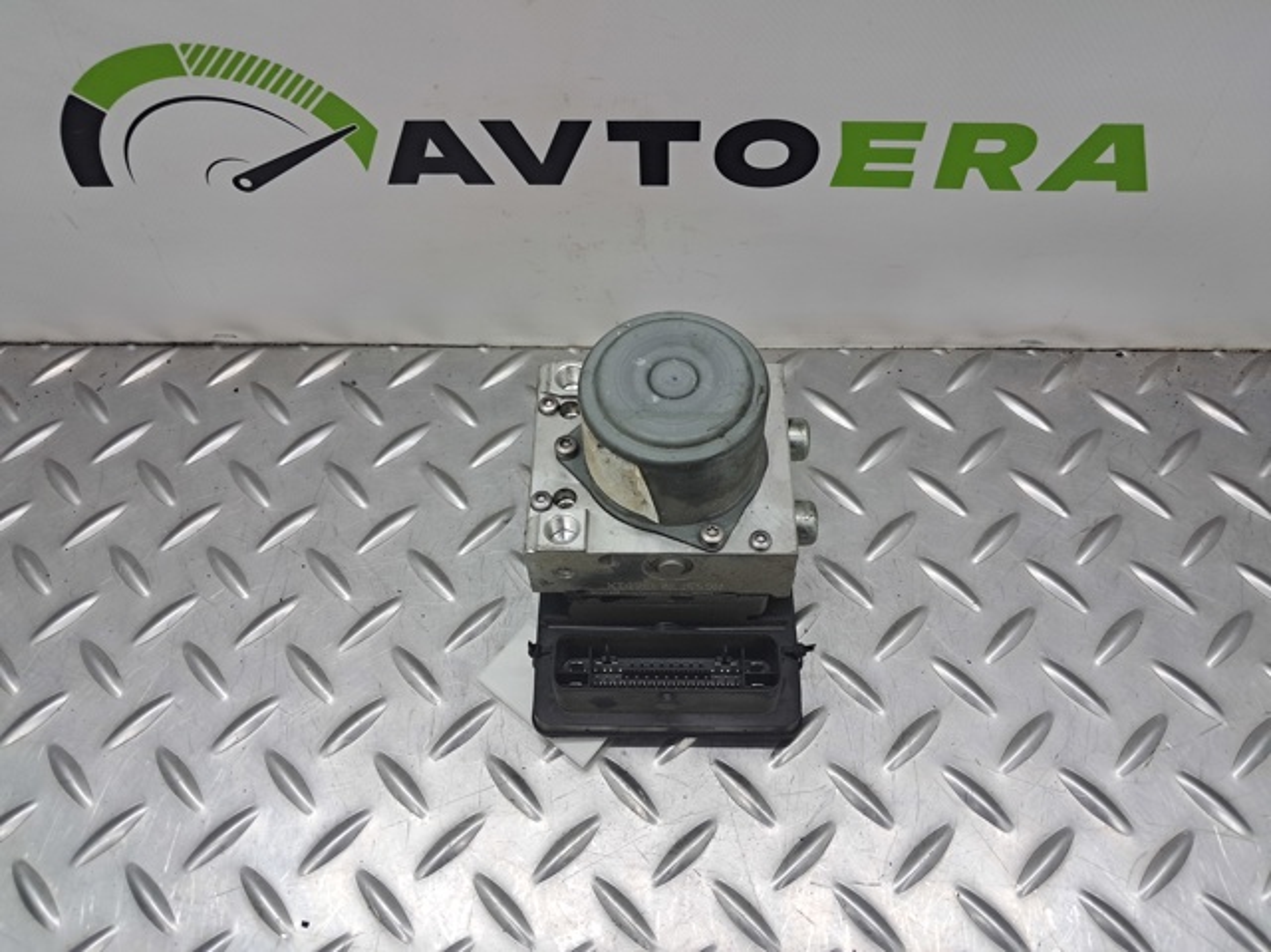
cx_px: 636
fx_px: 991
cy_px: 476
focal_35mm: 27
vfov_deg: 51.3
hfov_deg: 65.4
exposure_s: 1/50
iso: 80
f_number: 1.8
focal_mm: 4
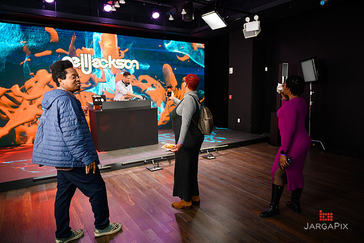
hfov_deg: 73.8
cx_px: 182
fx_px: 243
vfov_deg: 53.1
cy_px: 122
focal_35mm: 24
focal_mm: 24
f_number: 3.2
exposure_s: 1/200
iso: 1250
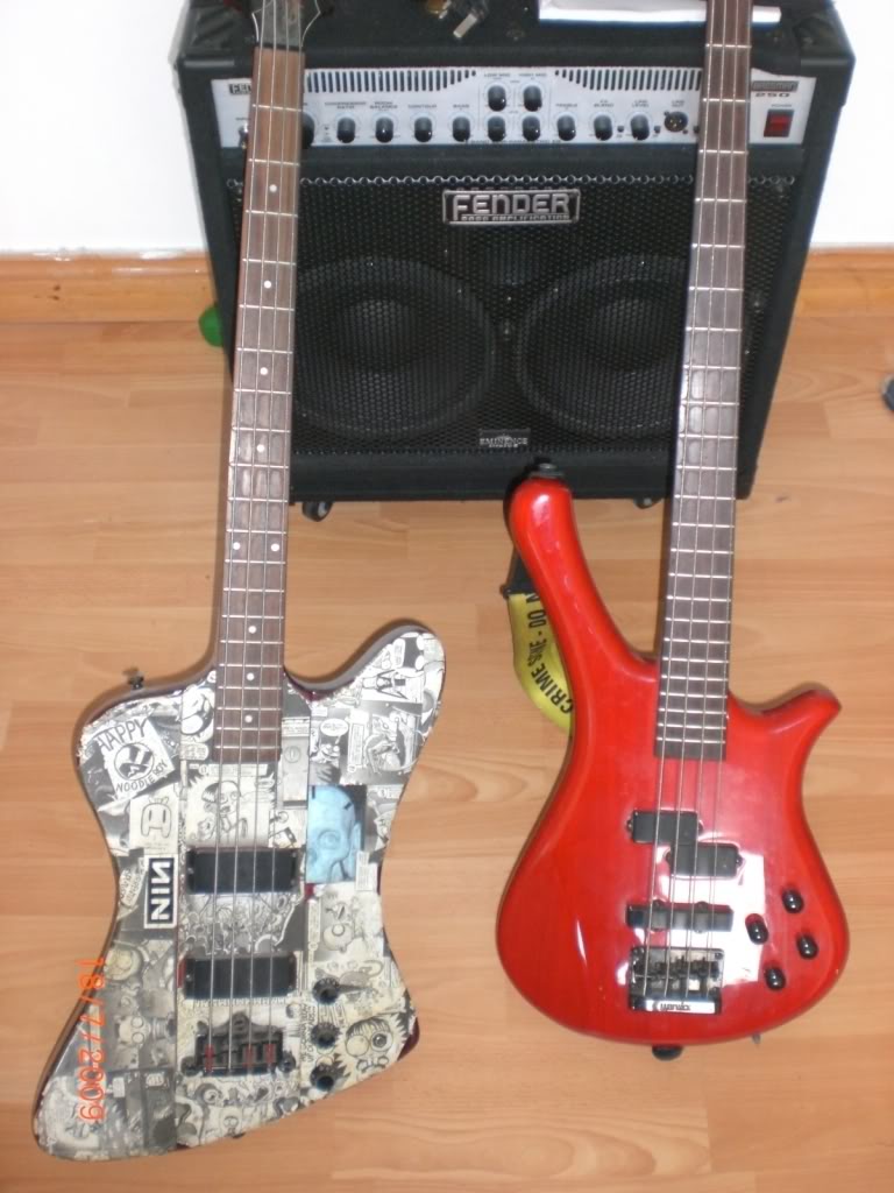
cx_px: 447
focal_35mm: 38
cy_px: 596
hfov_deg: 37.7
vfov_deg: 49.0
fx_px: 1309
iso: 200
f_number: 3.1
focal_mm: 6.3
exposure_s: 1/60
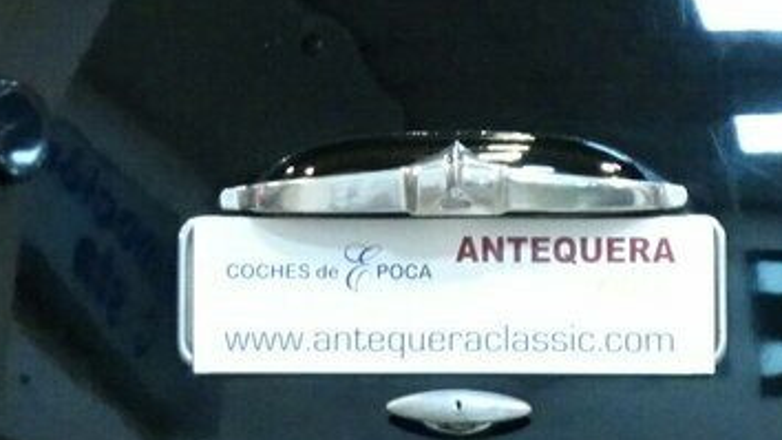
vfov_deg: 4.4
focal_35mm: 277
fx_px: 5743
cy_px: 102
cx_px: 477
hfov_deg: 7.8
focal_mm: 12.87
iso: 800
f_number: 5
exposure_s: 1/13
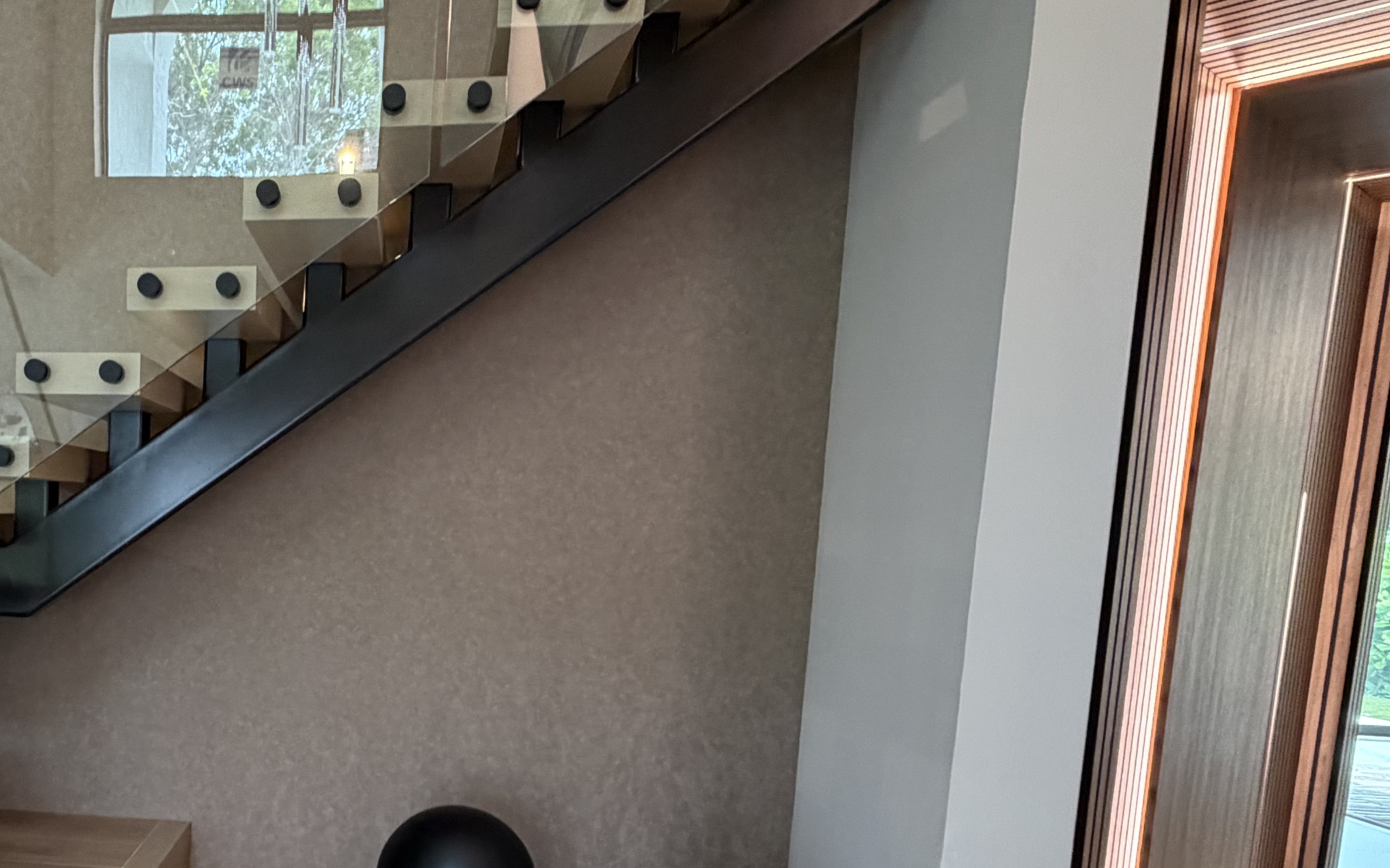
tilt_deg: -6.0
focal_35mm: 30
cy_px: 629
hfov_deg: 56.9
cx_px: 225
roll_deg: -1.4
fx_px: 1136
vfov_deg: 40.9
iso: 400
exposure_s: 1/59
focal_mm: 2.22
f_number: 2.2
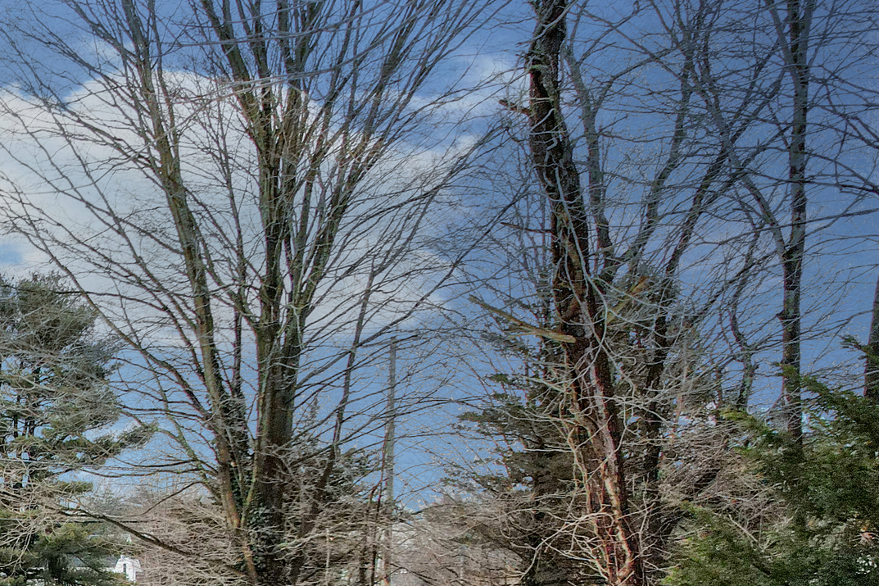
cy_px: 714
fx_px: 1538
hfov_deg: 25.9
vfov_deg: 20.1
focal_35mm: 63
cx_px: -339
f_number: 2.8
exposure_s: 1/1600
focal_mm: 8.38
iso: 200
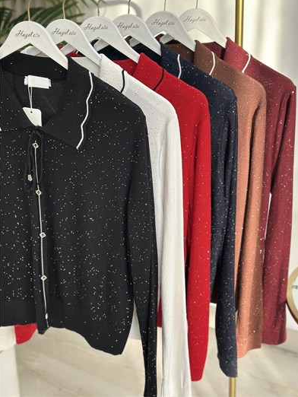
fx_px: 562
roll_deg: -0.3
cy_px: 195
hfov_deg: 29.7
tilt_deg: -22.6
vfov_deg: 38.9
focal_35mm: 49
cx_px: 151
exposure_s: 1/140
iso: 64
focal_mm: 6.86
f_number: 1.78
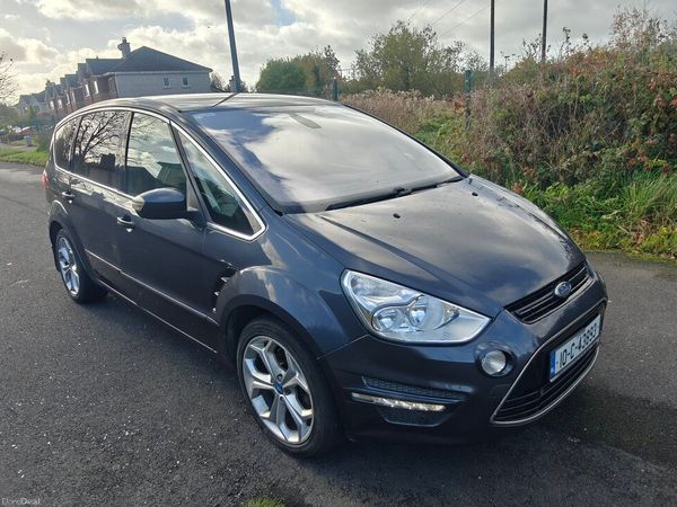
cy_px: 254
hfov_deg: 98.2
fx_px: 293
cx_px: 338
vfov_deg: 81.7
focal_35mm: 15
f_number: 2
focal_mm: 2.3
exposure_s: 1/200
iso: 64
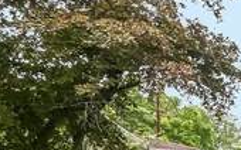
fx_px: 807
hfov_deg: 8.8
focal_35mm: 123
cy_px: 210
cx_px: 903
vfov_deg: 10.3
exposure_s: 1/250
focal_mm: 16
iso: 100
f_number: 8
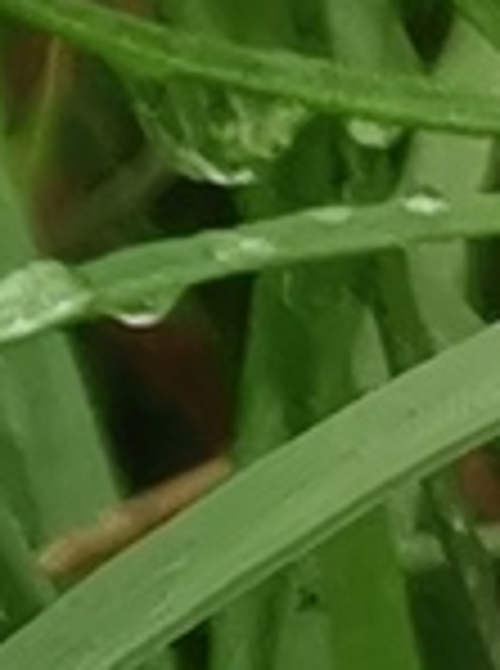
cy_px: 643
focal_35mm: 349
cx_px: -550
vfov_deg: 5.7
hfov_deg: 4.2
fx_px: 6750
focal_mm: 2.26
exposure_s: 1/301
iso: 50
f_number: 2.2
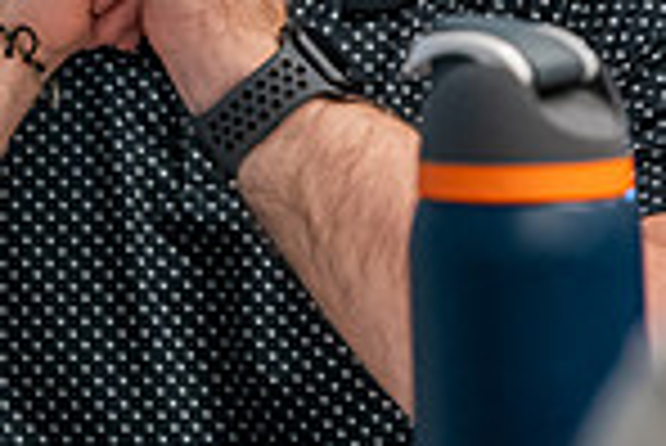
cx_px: 9
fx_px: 11611
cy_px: -282
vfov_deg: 2.2
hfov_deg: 3.3
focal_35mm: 627
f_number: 2.8
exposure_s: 1/200
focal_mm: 160
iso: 1600
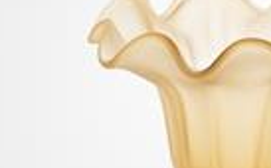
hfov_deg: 12.3
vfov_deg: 7.6
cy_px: 160
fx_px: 1253
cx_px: 226
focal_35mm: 170
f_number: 18
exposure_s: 1/100
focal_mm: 37.5
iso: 100
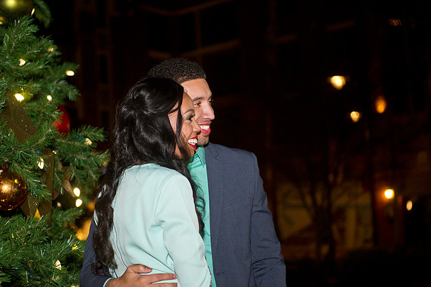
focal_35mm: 70
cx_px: 216
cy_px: 144
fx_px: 838
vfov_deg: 19.4
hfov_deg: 28.9
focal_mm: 70
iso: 3200
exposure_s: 1/100
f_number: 3.2
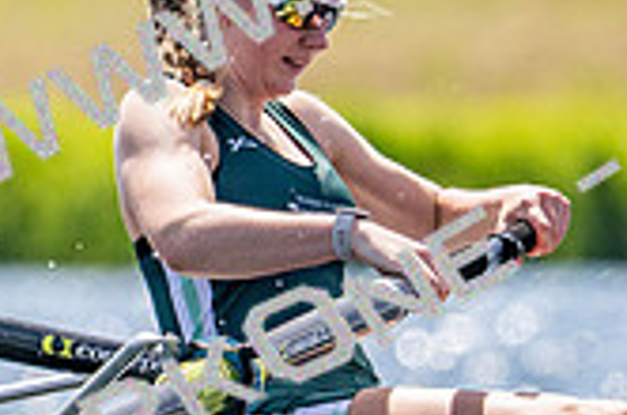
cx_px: 404
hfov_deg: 1.0
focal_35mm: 2102
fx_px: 36539
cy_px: 196
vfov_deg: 0.7
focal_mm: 400
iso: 250
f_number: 4.5
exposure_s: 1/2500
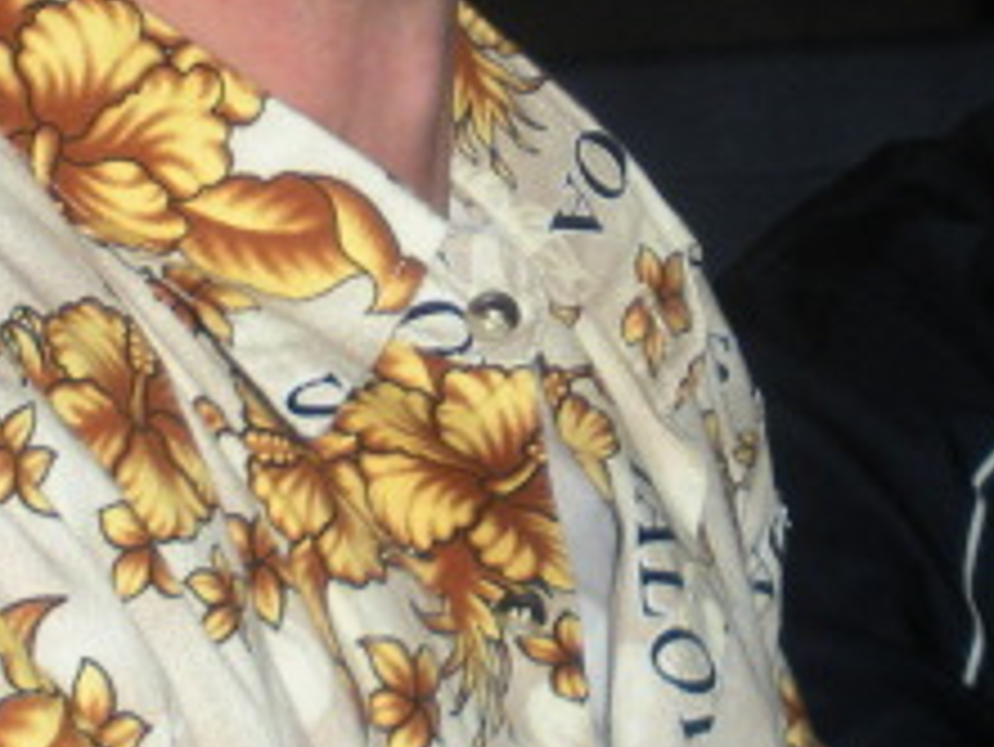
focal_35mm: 167
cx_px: 976
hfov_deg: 11.7
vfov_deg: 8.9
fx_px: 4798
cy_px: 90
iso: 78
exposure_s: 1/60
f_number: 3.5
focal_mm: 6.3
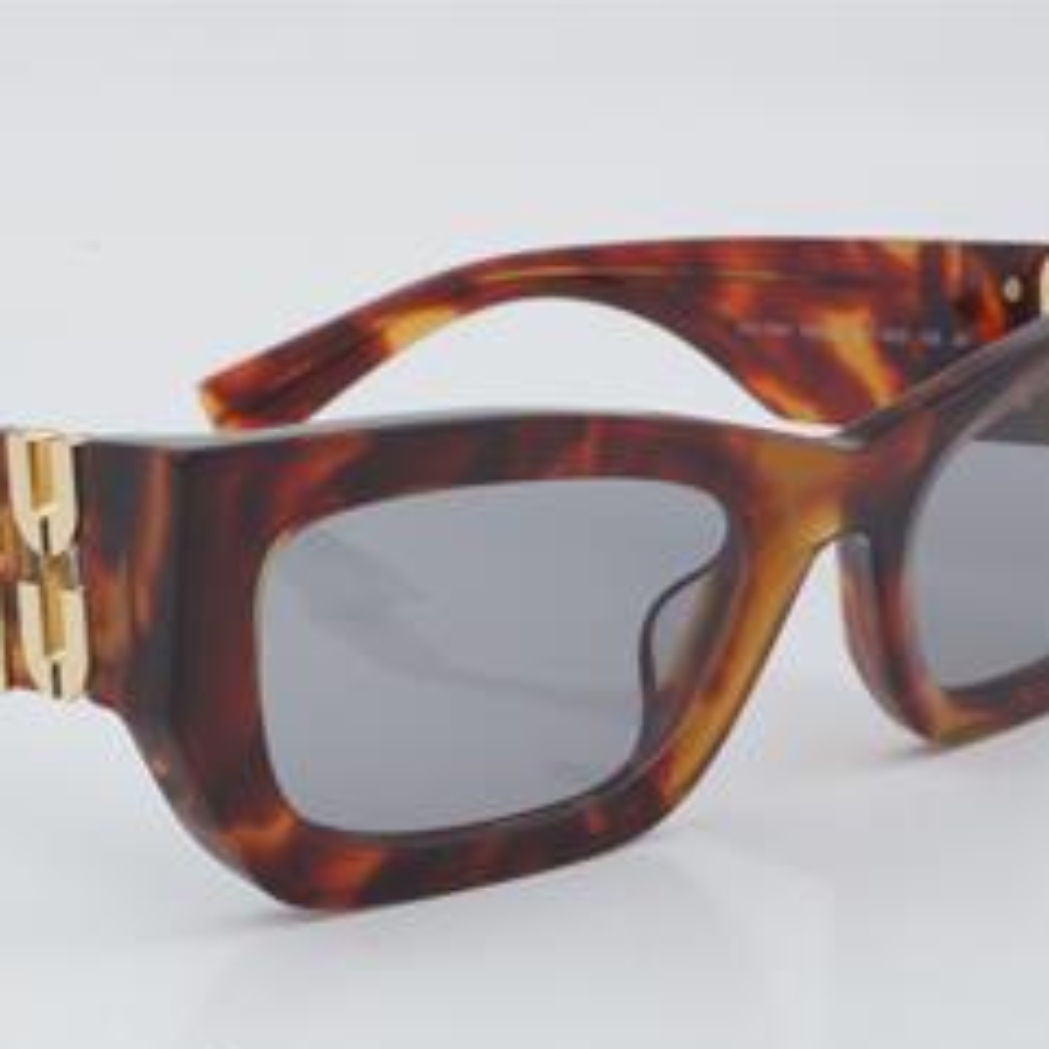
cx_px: 415
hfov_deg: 16.4
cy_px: 573
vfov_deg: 16.4
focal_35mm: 106
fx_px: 3634
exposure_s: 1/3
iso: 100
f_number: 32
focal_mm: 50
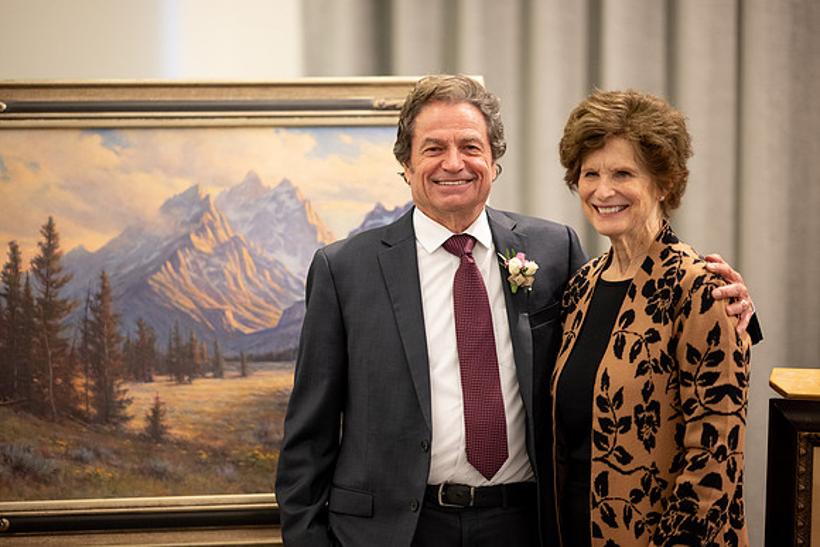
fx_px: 2392
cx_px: 410
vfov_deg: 13.0
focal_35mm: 105
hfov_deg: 19.5
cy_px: 274
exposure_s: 1/80
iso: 1000
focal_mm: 105
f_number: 1.6
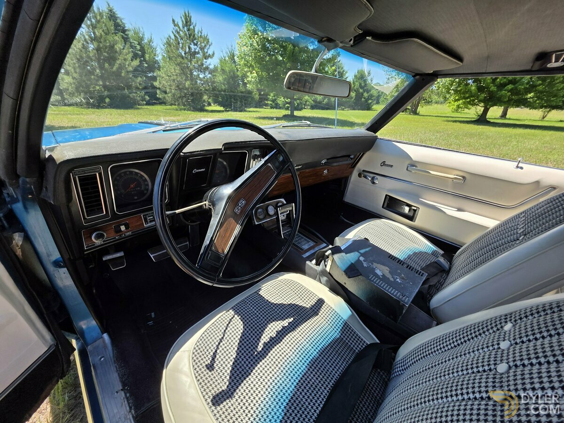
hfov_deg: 106.2
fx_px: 212
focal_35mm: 13
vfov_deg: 89.9
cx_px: 282
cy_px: 212
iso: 40
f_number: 1.9
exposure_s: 1/560
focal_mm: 2.2
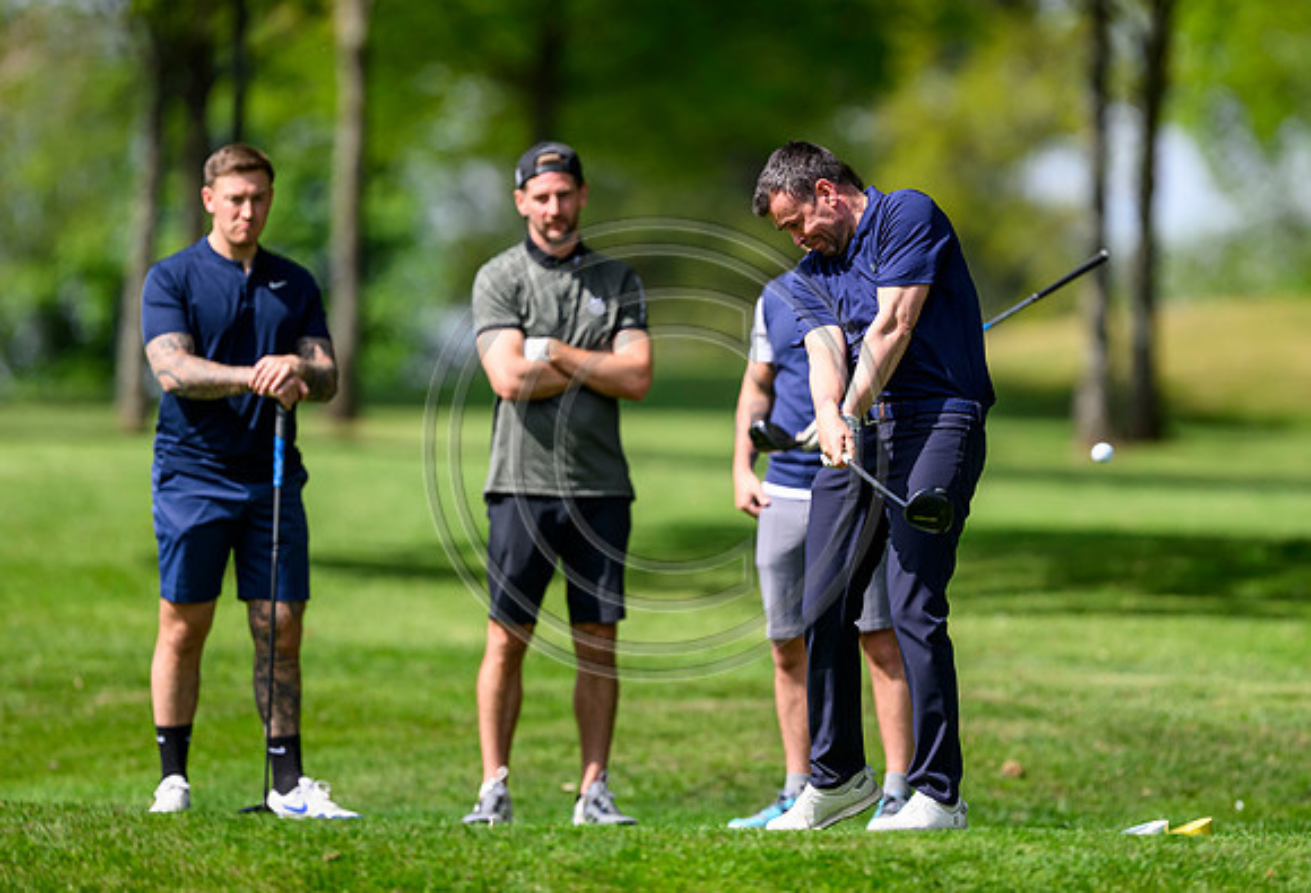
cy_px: 414
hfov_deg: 4.5
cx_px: 757
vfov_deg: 3.0
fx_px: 16817
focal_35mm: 459
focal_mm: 400
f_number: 3.5
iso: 500
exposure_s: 1/4000
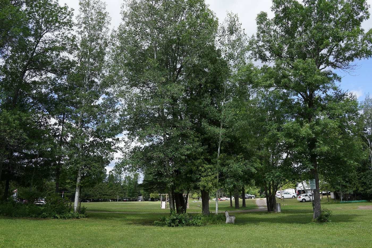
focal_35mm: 35
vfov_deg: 37.8
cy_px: 124
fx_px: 362
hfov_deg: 54.4
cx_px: 186
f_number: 3.5
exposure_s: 1/1000
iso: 100
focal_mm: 35
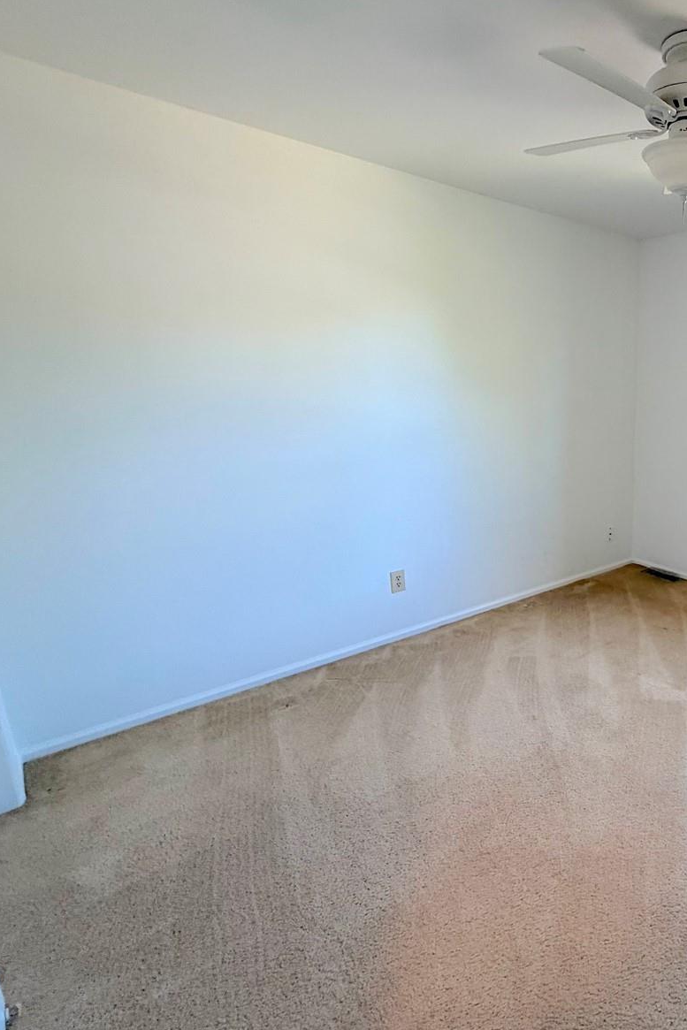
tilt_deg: -13.6
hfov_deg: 54.1
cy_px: 515
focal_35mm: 20
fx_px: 572
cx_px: 618
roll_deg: -1.8
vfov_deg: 84.0
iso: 320
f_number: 2.2
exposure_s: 1/60
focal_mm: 2.22
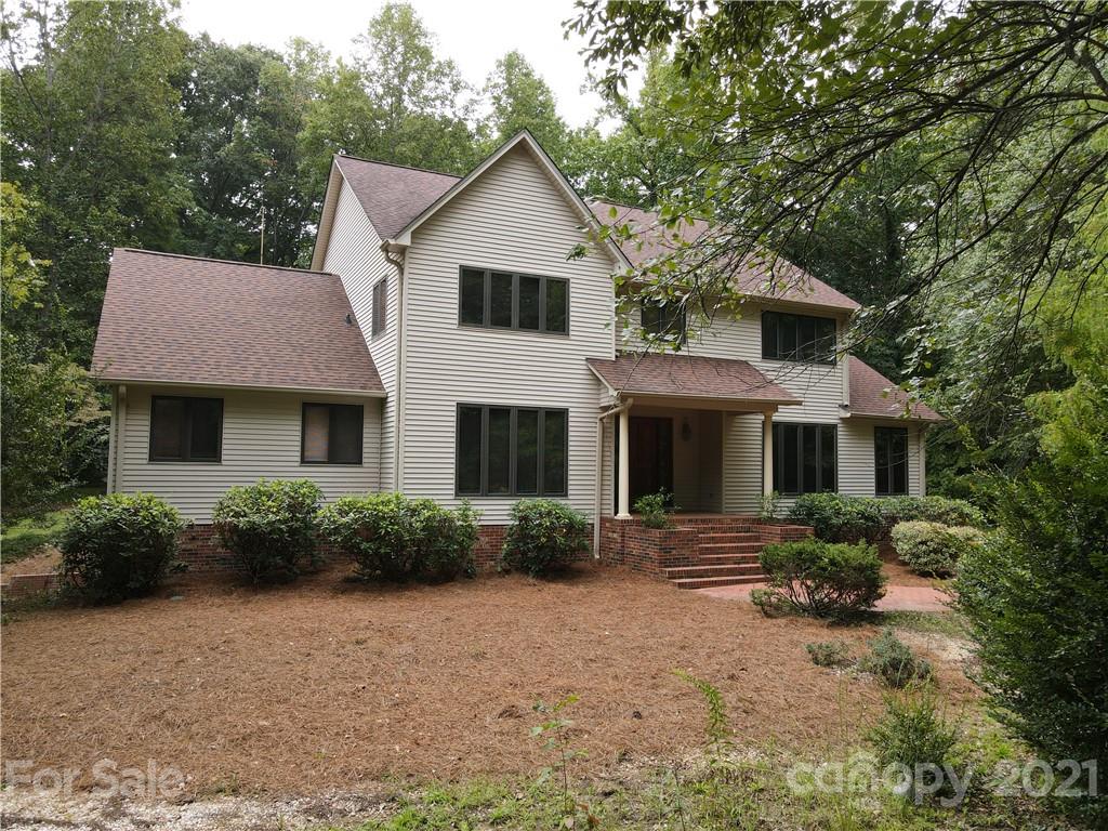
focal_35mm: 24
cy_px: 416
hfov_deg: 71.6
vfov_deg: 56.8
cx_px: 554
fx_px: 768
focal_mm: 4.5
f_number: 2.8
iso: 100
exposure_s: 1/120
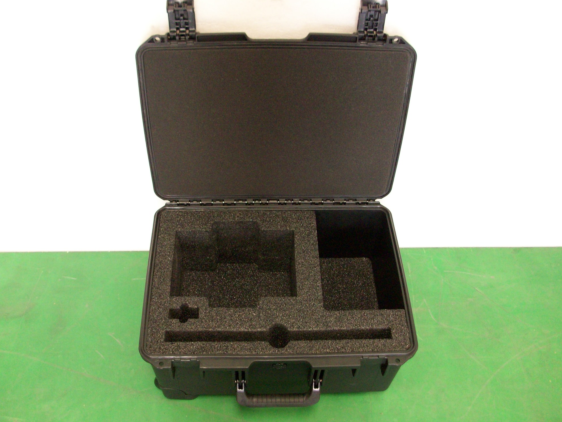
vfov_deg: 40.7
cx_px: 281
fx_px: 568
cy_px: 206
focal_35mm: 35
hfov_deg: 52.6
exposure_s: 1/15
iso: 160
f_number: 2.8
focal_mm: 5.7
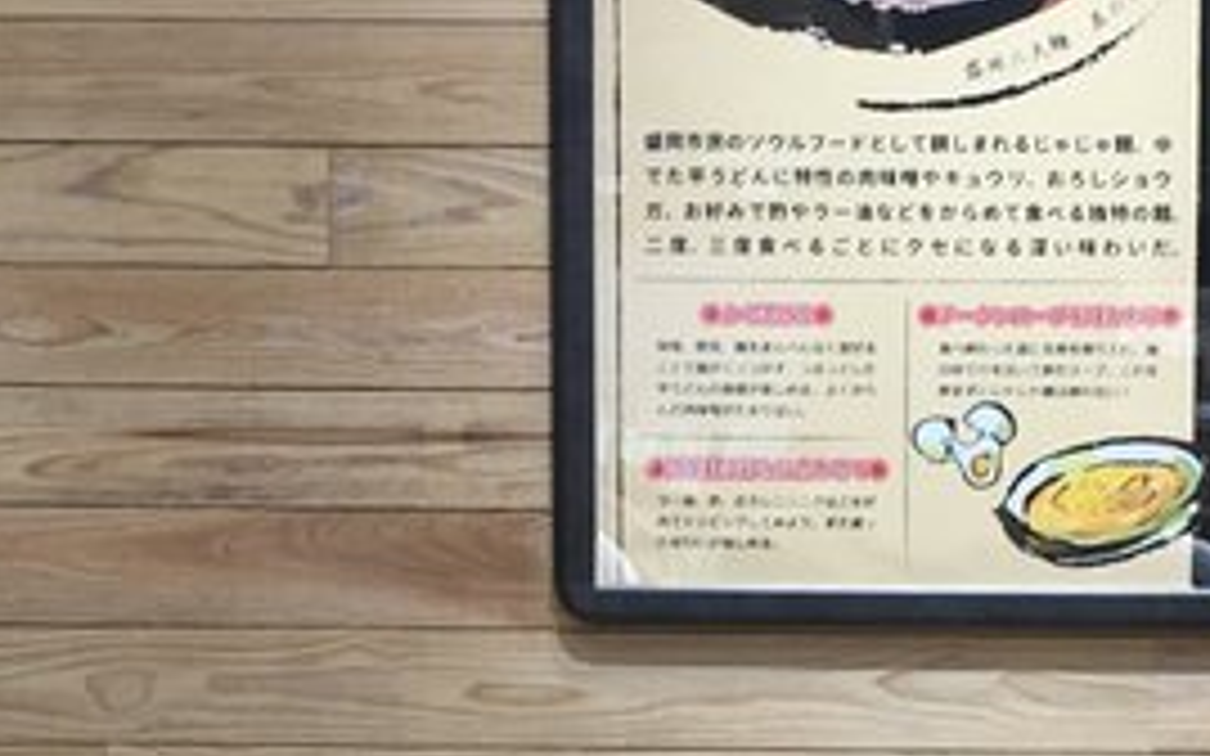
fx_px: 3857
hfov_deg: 17.7
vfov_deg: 11.2
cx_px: 913
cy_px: 567
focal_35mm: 117
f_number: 2.2
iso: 32
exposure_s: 1/60
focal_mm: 4.15
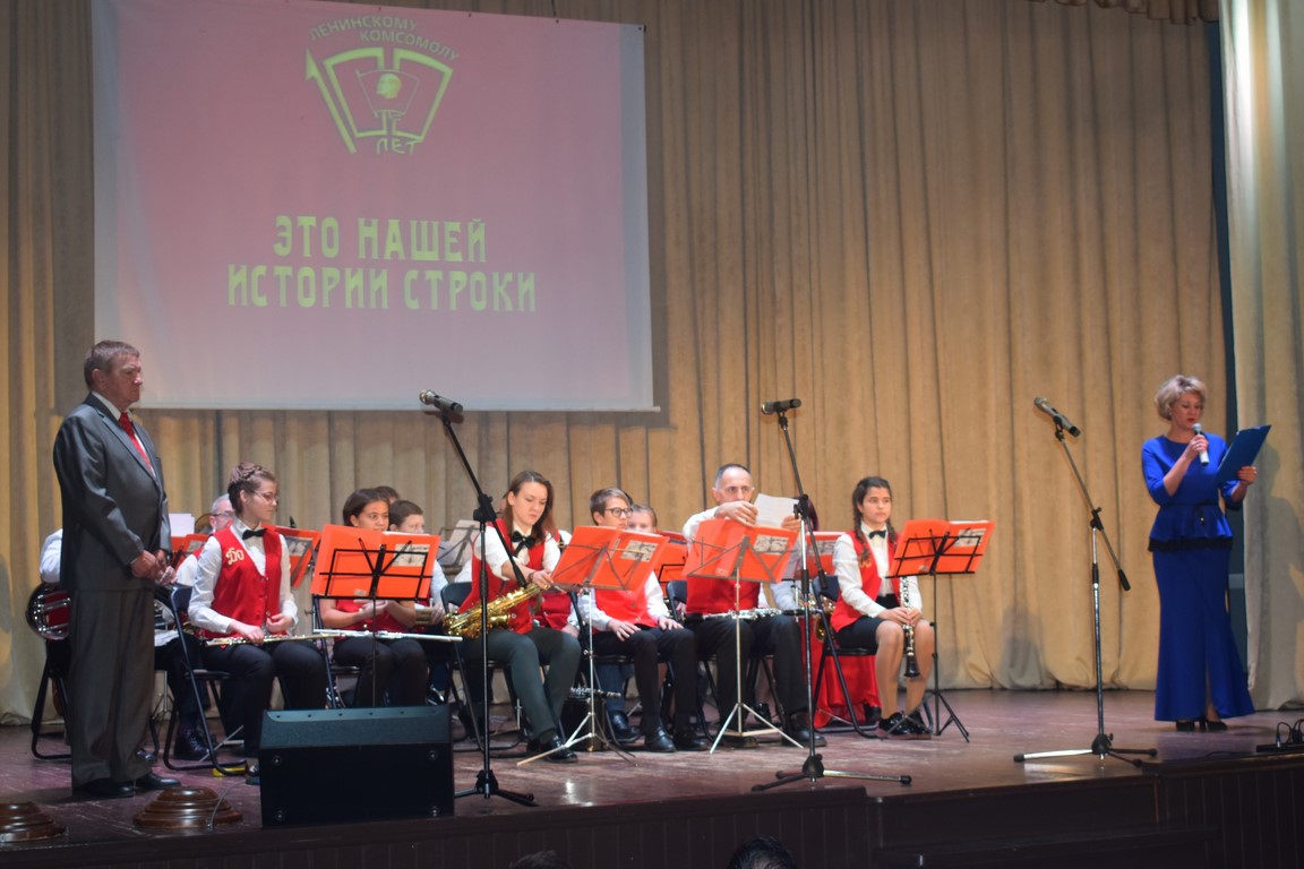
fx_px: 1956
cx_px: 652
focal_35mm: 54
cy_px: 434
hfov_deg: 36.9
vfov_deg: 25.1
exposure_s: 1/60
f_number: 4.8
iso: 800
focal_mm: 36
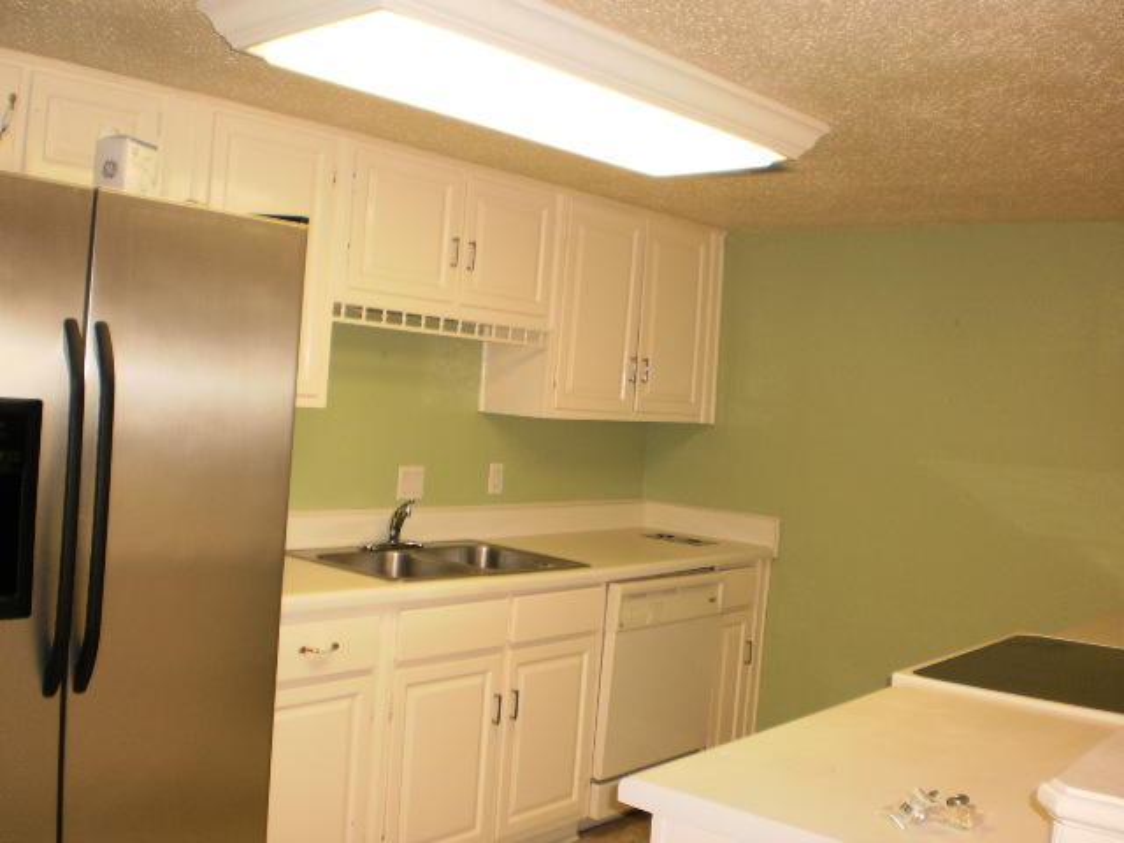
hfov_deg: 51.4
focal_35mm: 36
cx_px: 562
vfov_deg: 39.7
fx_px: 1169
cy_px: 422
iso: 125
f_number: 3.1
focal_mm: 6.3
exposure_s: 1/30
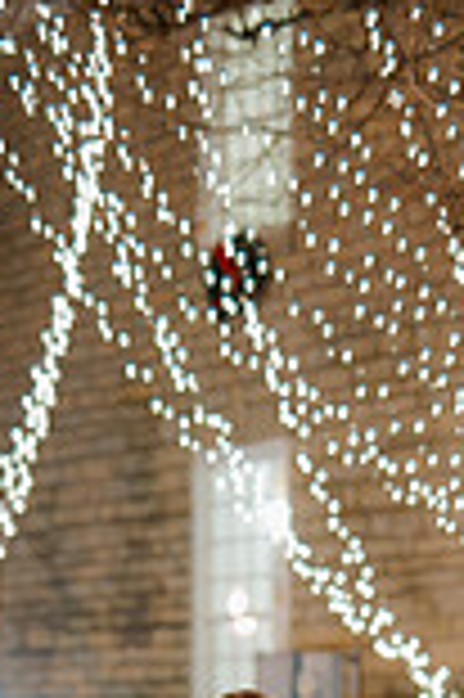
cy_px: 995
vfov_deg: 13.5
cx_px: 212
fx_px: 2809
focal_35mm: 145
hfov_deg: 9.4
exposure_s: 1/200
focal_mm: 50
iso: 2500
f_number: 1.4
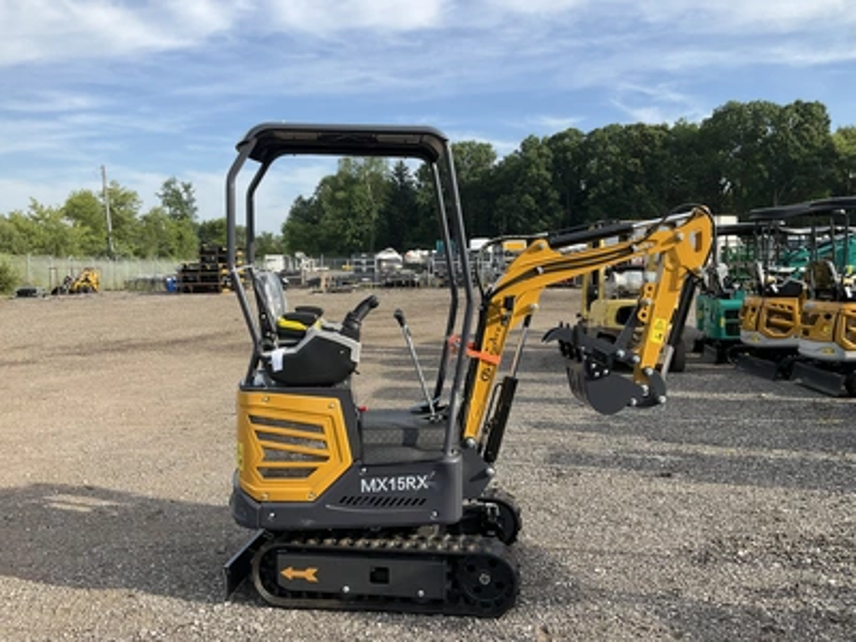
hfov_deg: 61.7
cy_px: 321
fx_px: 717
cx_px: 428
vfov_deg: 48.2
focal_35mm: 29
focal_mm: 3
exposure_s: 1/962
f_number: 1.8
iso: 25
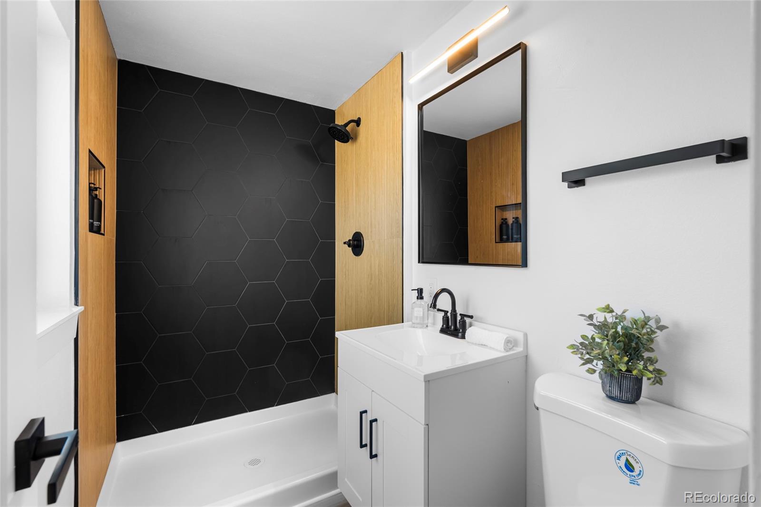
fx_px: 349
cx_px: 380
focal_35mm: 16
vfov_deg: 72.0
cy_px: 254
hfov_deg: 95.0
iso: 200
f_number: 8
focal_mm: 16.5
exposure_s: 1/2.5
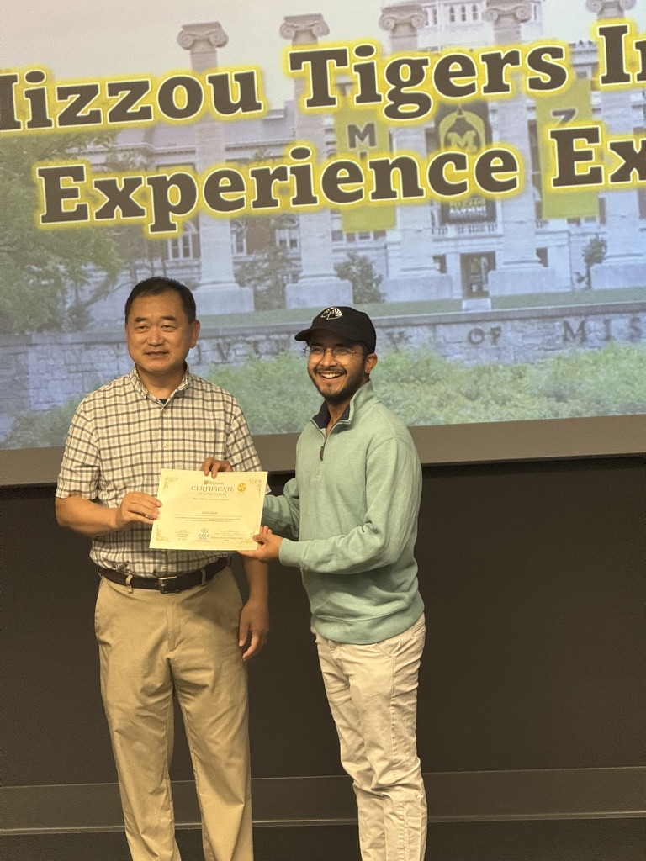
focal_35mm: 120
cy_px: 430
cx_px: 323
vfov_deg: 16.4
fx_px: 2986
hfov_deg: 12.3
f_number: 2.8
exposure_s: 1/60
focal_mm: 15.66
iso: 500
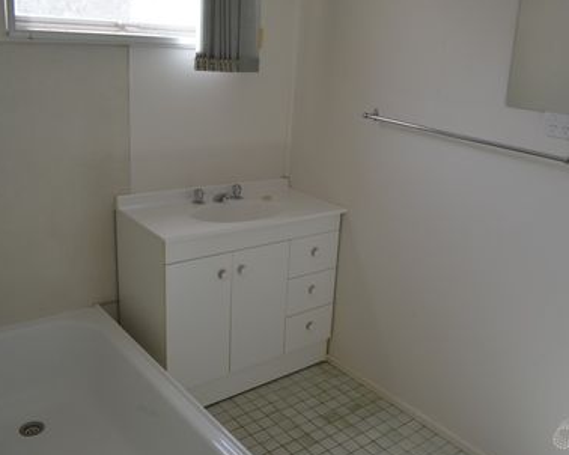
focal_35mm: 35
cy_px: 228
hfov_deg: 51.4
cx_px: 321
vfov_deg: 42.2
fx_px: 589
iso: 360
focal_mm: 20
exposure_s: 1/125
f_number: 5.6
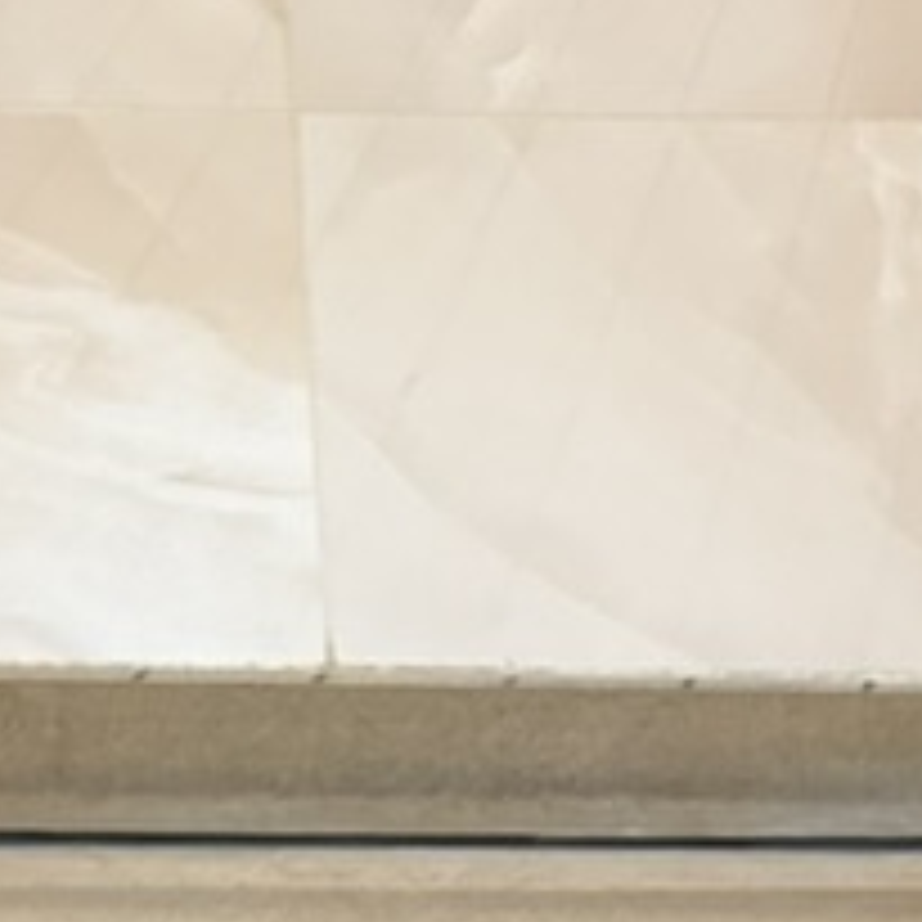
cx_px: 1403
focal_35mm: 106
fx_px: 3194
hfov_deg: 15.1
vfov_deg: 13.8
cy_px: -962
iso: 640
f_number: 1.78
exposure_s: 1/60
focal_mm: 6.76
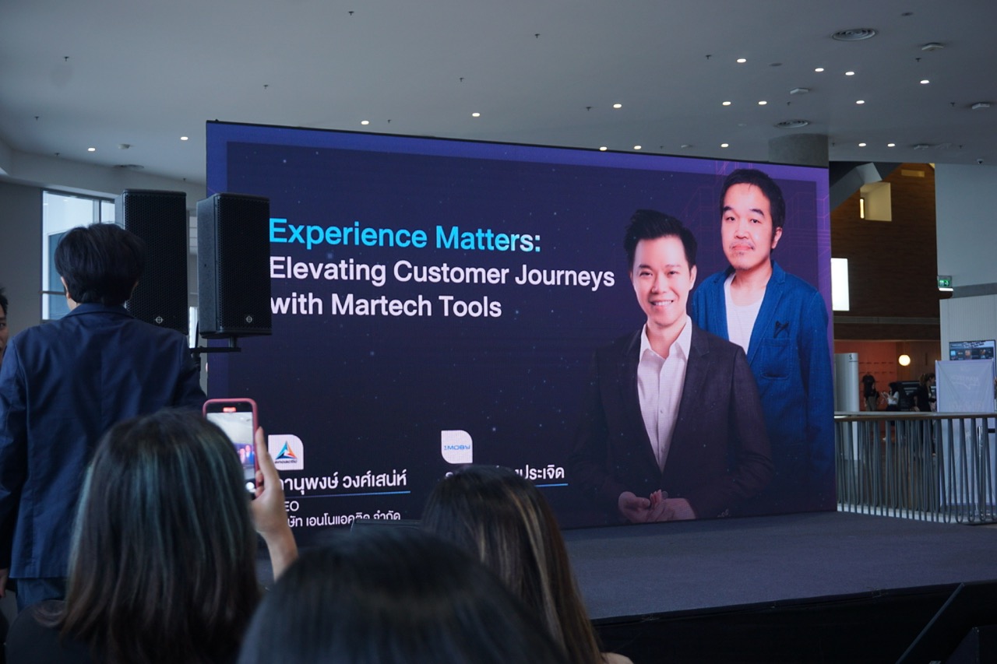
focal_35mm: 45
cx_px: 498
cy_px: 332
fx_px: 1246
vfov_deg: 29.9
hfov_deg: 43.6
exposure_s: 1/60
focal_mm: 30
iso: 250
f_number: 5
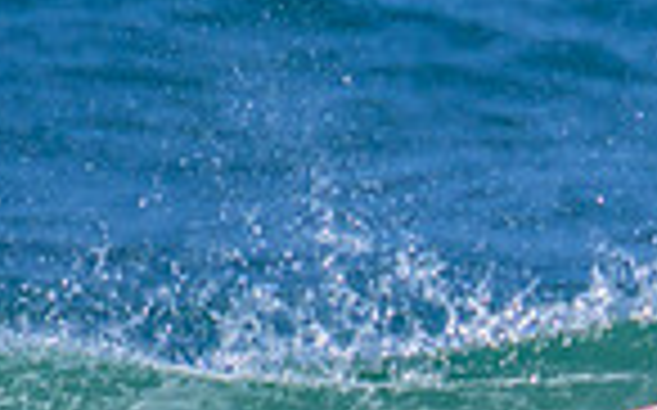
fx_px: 79636
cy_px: 660
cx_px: 906
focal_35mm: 4451
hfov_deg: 0.5
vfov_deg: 0.3
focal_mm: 800
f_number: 11
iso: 640
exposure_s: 1/2000
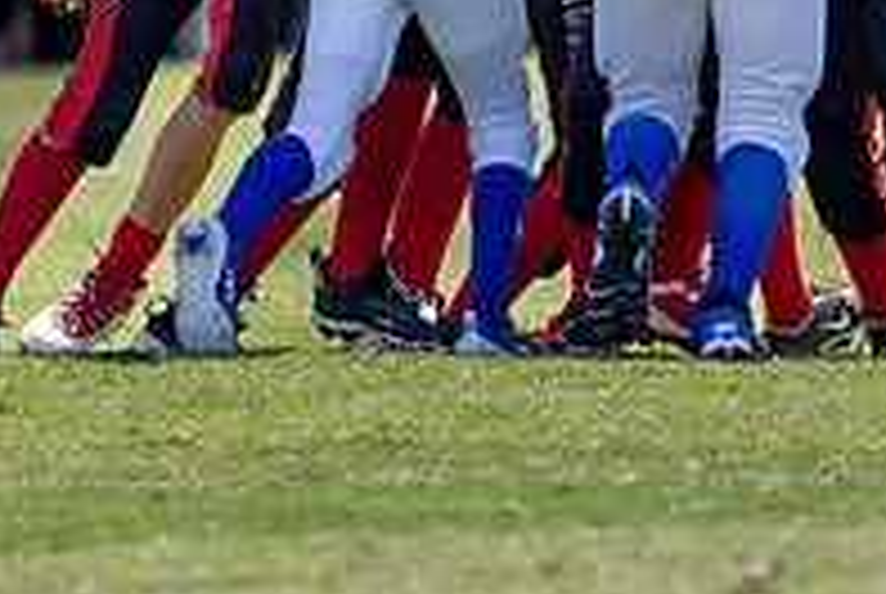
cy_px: -239
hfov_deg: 1.5
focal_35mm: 1413
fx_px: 34827
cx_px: 569
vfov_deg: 1.0
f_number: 5.6
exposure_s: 1/1600
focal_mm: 400
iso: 320
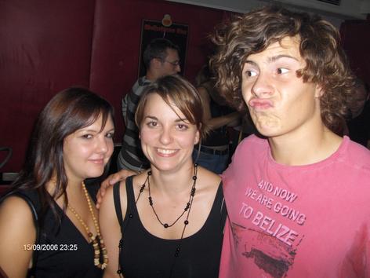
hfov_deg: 52.6
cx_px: 185
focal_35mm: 35
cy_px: 139
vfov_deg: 40.7
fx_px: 374
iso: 100
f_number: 2.6
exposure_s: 1/60
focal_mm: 5.8
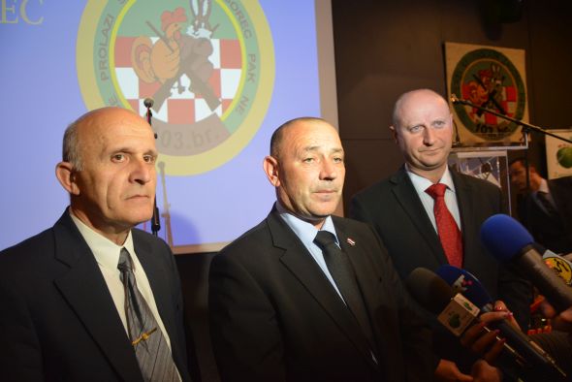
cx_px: 286
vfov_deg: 48.0
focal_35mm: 27
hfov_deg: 67.4
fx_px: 429
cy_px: 191
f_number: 3.5
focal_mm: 18
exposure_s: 1/25
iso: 1250
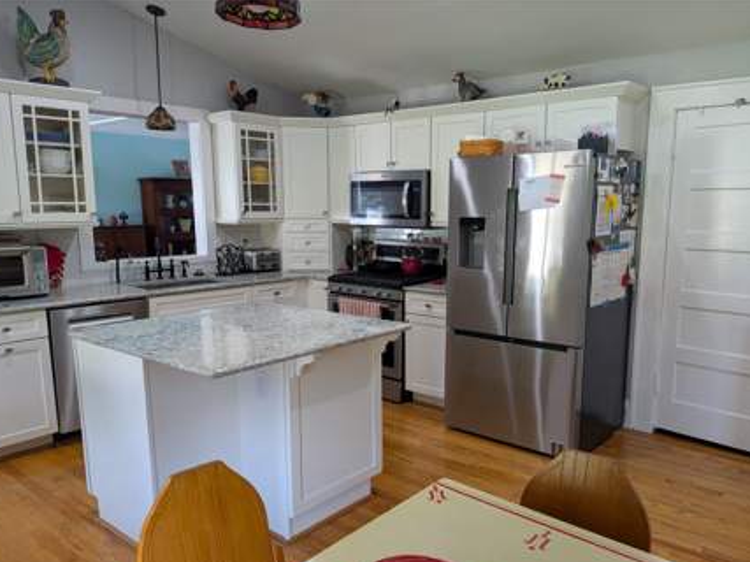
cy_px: 314
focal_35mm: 27
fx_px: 585
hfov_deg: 65.3
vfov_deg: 51.2
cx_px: 395
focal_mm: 4.53
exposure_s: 1/120
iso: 28
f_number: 1.7
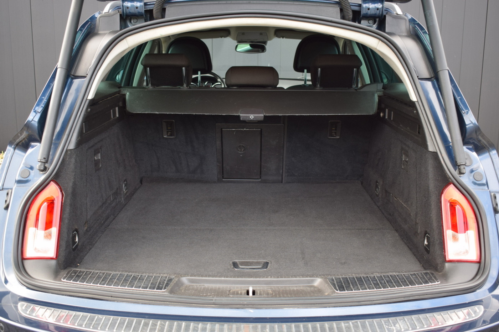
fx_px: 540
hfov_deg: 49.6
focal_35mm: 39
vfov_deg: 34.2
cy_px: 166
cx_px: 250
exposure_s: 1/80
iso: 400
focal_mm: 26
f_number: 4.2
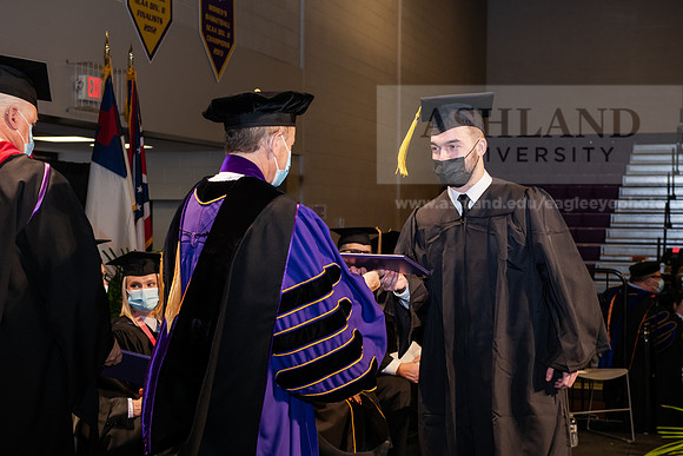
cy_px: 228
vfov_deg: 21.9
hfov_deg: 32.4
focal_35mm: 62
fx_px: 1176
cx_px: 342
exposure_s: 1/200
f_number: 6.3
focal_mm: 62
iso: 1600
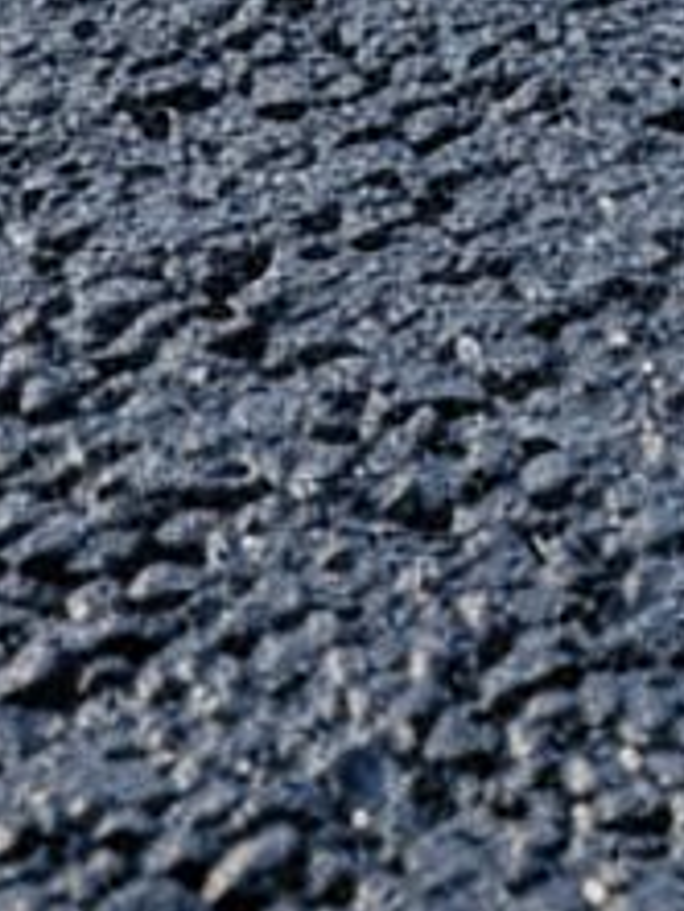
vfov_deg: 13.2
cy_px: -1031
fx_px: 3290
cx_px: 1838
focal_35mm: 125
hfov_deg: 9.9
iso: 475
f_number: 1.8
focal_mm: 6.4
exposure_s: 1/922
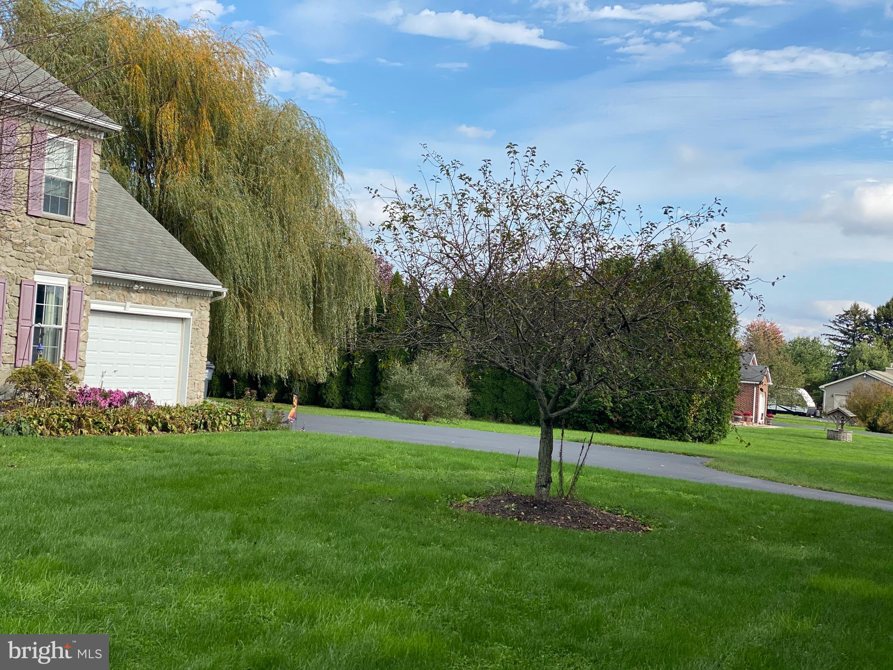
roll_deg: -2.9
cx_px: 446
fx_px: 1341
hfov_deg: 36.8
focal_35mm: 52
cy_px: 335
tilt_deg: +1.6
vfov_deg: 28.0
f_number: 2
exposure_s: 1/1229
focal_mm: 6
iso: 20
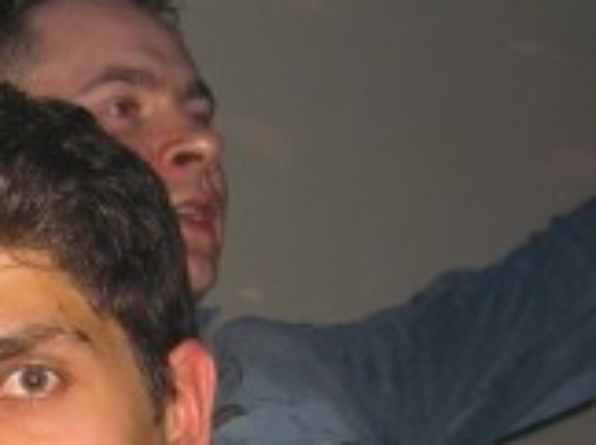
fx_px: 2424
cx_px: -114
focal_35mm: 141
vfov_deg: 10.0
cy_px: 783
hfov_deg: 13.6
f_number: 2.8
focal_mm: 7.9
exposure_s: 1/60
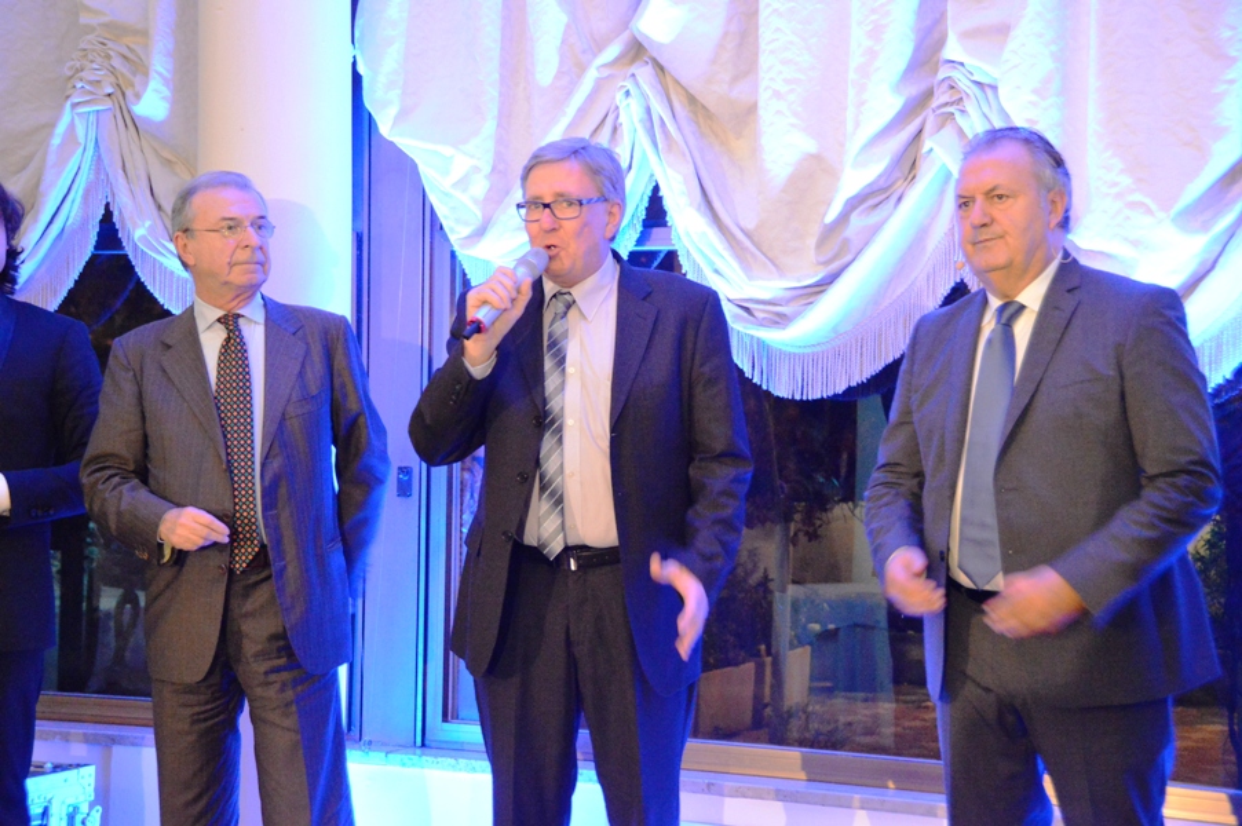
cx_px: 621
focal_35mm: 72
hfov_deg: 28.1
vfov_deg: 18.9
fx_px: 2482
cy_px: 413
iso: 6400
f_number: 4.5
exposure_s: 1/30
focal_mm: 48
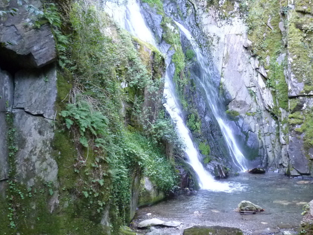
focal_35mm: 42
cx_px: 213
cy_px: 130
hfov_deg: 44.1
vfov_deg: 34.3
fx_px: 380
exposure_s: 1/25
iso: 400
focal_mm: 4.8
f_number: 2.8
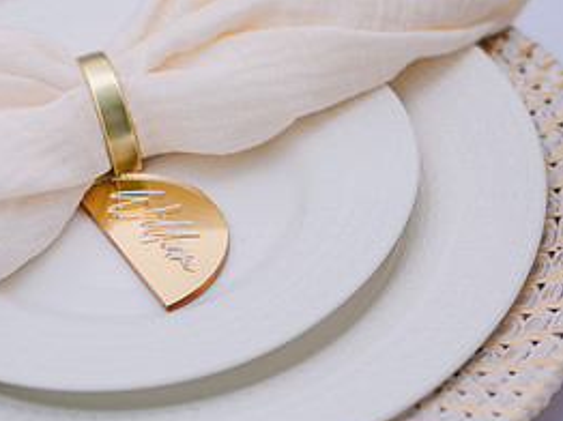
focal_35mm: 181
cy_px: 173
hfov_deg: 10.9
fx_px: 2941
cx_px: 273
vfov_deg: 8.2
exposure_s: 1/200
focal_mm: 85
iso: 50
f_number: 2.8
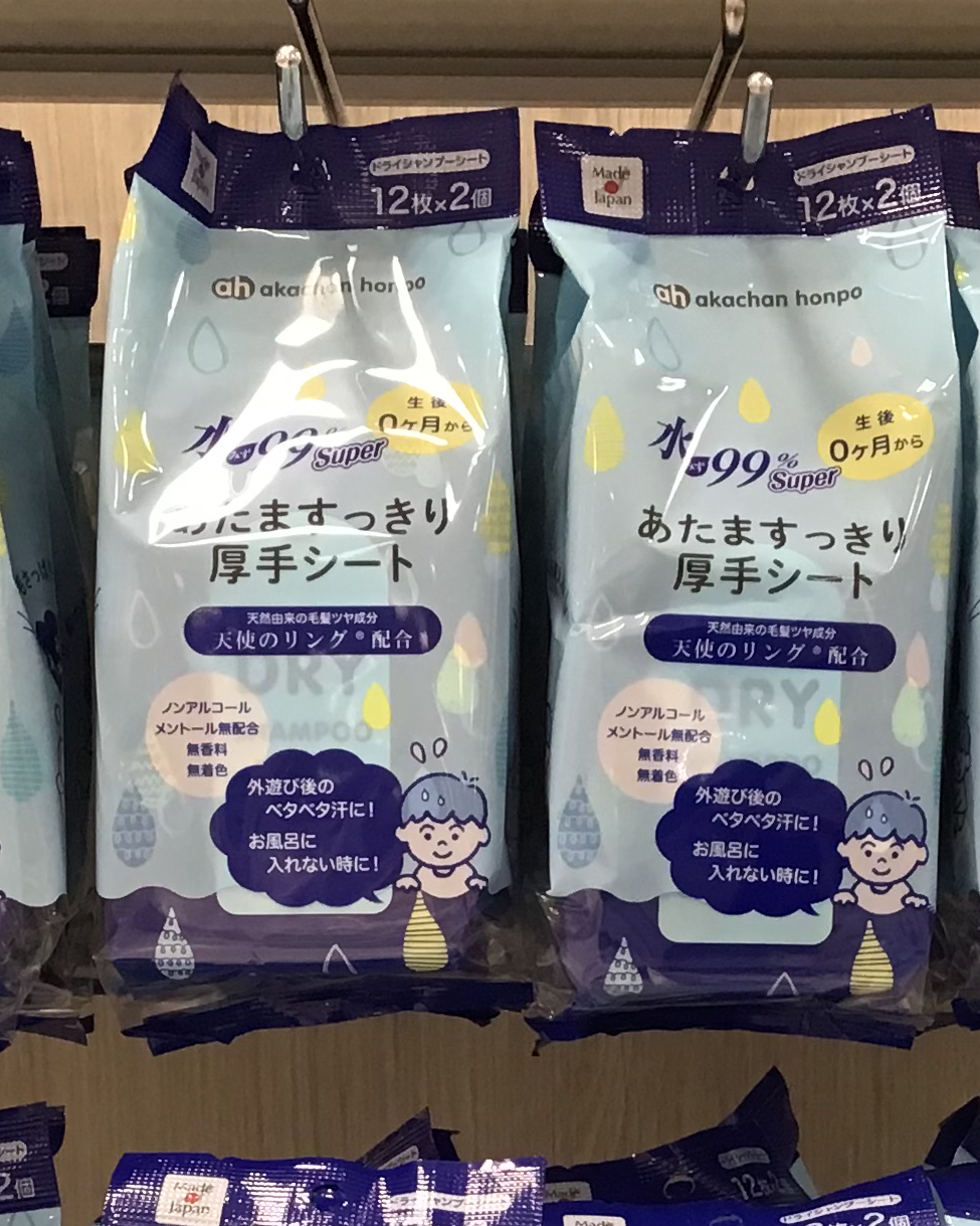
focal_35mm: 81
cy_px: 1124
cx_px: 670
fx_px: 2937
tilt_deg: -7.1
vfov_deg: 22.9
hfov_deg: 18.9
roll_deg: +0.9
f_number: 2.4
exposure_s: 1/30
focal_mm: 3.3
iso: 40
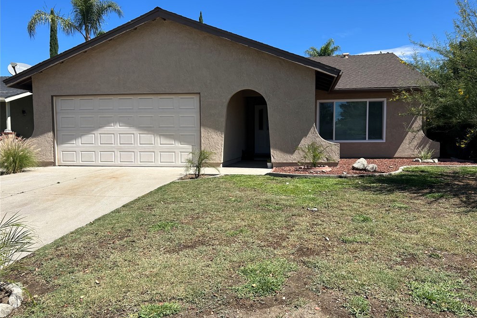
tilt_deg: -3.9
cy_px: 160
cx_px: 246
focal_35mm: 28
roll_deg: +0.4
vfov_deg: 46.4
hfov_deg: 65.5
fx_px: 371
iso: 50
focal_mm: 5.7
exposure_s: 1/3831
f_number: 1.5
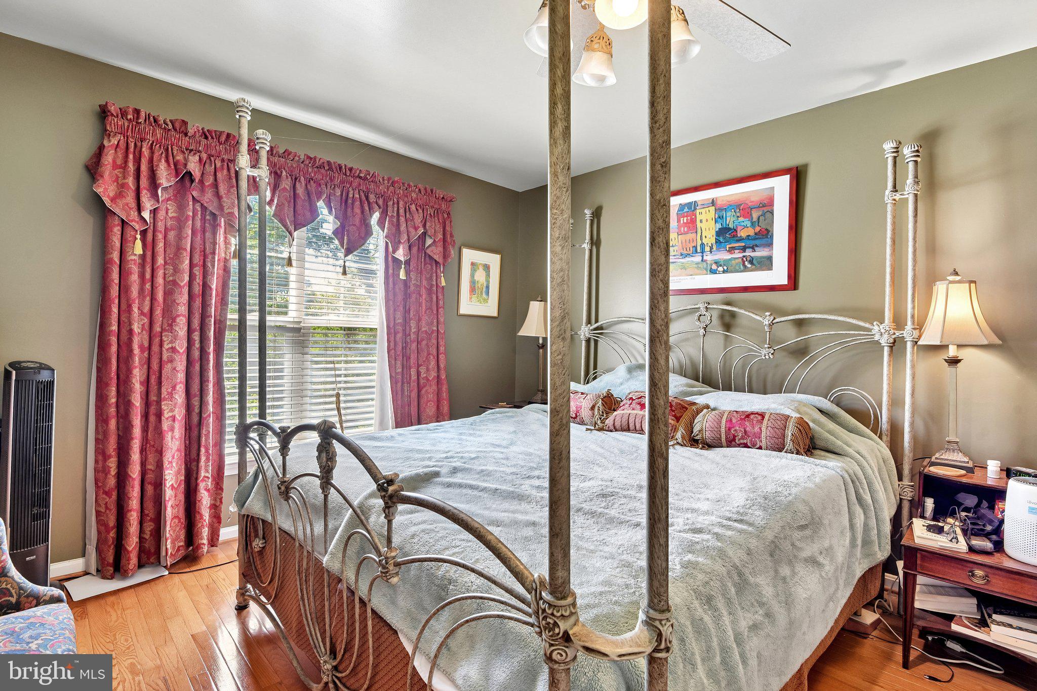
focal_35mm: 16
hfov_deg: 96.7
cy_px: 346
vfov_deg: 73.7
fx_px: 461
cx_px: 518
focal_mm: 16
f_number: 8
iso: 400
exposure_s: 1/5
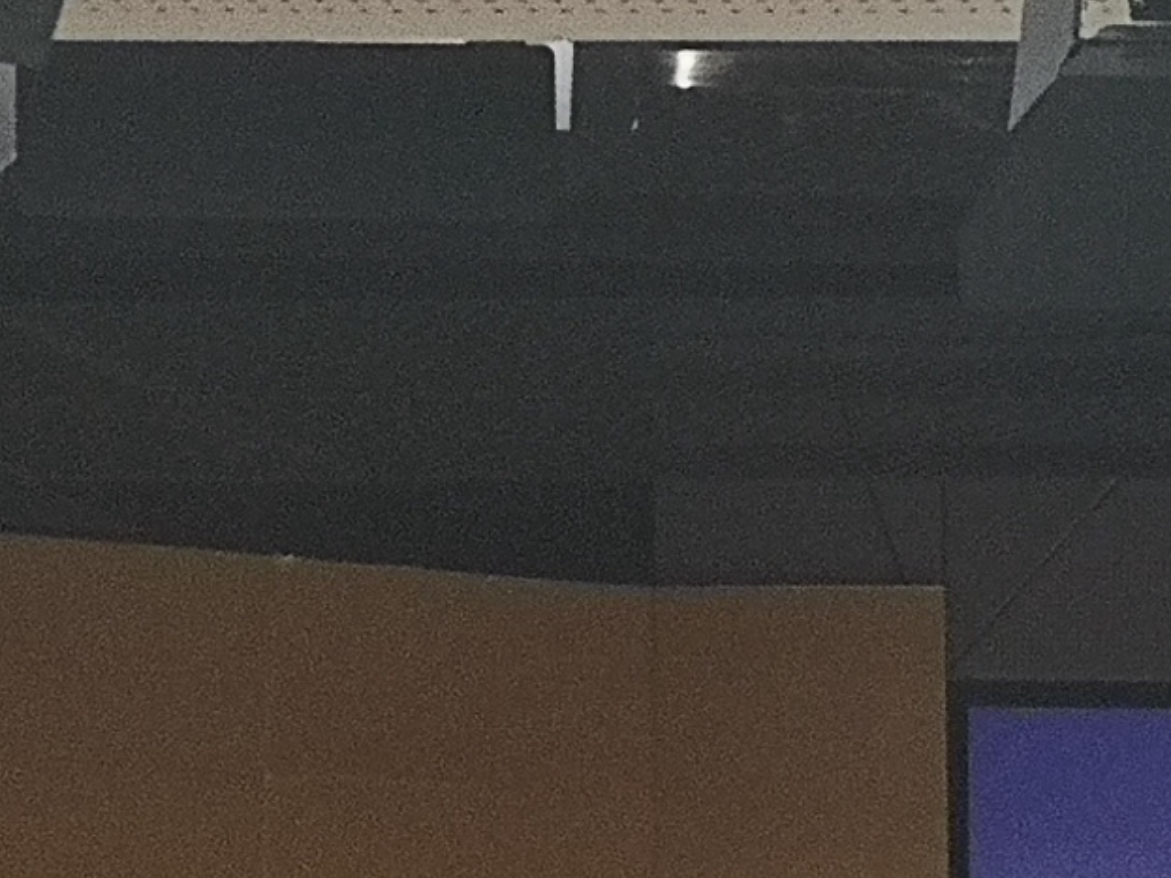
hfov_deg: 6.3
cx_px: 3146
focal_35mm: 293
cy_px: 2004
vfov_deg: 4.9
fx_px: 9910
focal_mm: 3.95
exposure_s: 1/50
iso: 64
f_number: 1.8
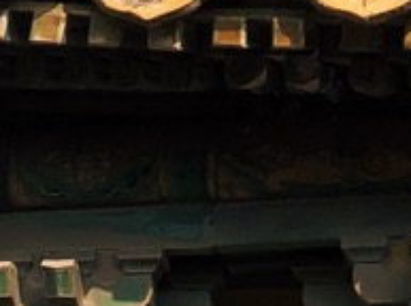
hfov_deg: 5.1
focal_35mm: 379
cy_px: 397
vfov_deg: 3.9
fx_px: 4492
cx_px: -409
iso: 20
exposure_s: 1/600
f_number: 2.8
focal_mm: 6.6
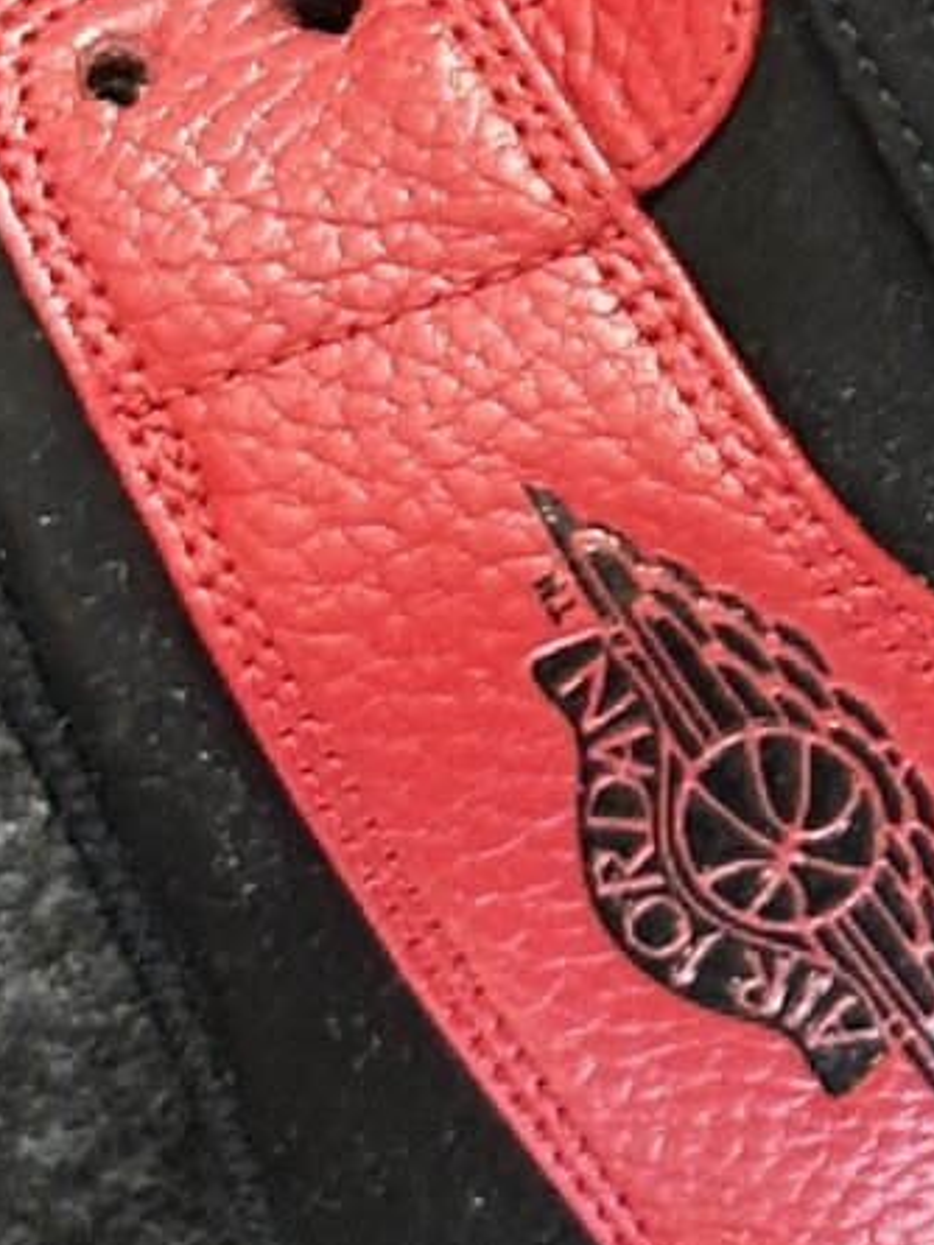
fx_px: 9925
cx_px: 2176
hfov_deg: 5.2
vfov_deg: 7.1
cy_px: -257
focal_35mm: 276
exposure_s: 1/33
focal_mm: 6.86
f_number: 1.78
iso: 320
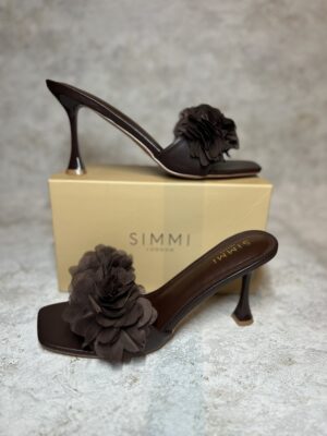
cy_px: 218
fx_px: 327
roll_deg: +0.6
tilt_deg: -22.7
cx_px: 164
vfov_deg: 67.3
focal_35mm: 26
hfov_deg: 53.1
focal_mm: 5.7
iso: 125
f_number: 1.5
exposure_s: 1/121
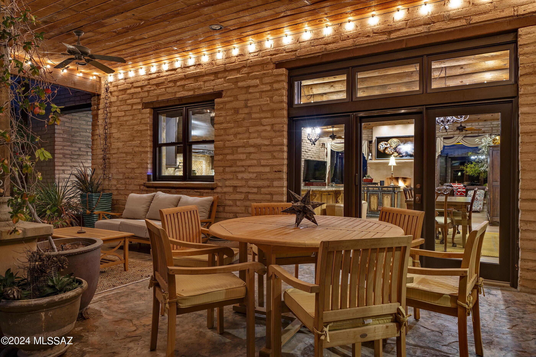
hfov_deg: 73.8
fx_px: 357
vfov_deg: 53.1
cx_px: 268
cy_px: 178
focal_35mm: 24
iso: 200
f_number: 7.1
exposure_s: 3.2
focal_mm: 24
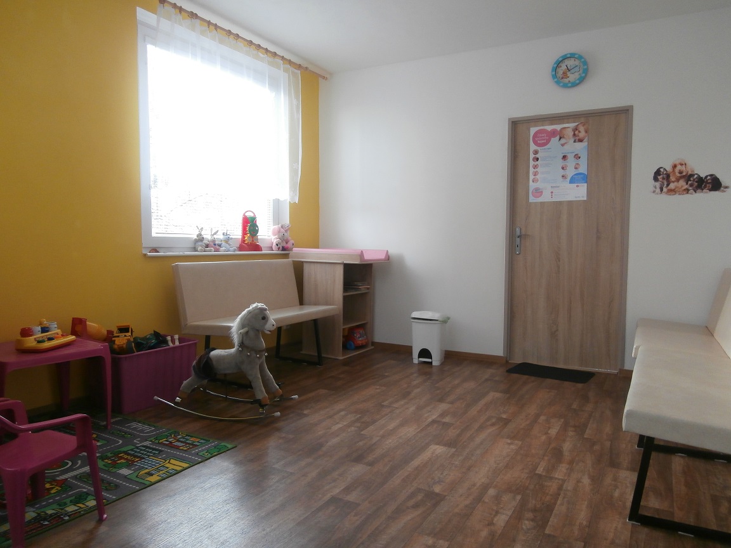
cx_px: 366
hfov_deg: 71.6
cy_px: 274
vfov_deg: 56.8
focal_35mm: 24
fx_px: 507
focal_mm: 4.2
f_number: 3
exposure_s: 1/30
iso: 200
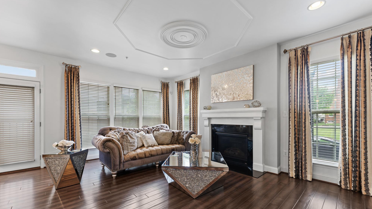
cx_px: 185
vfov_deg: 70.2
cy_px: 119
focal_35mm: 15
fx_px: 148
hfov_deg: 103.0
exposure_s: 1/5
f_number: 8
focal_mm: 14
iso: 100
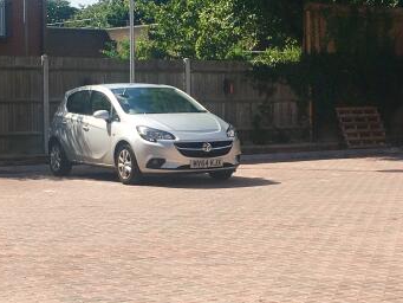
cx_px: 215
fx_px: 1013
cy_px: 131
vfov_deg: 17.0
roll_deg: +2.1
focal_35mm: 87
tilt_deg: -1.1
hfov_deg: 22.5
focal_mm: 4.15
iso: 25
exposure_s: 1/1508
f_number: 2.2
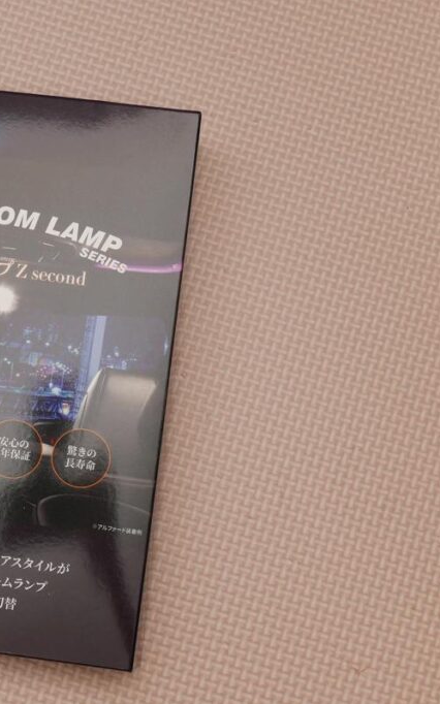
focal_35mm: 72
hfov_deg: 17.7
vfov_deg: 28.6
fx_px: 1382
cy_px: 352
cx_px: 13
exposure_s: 1/60
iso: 200
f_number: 5.6
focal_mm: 21.3
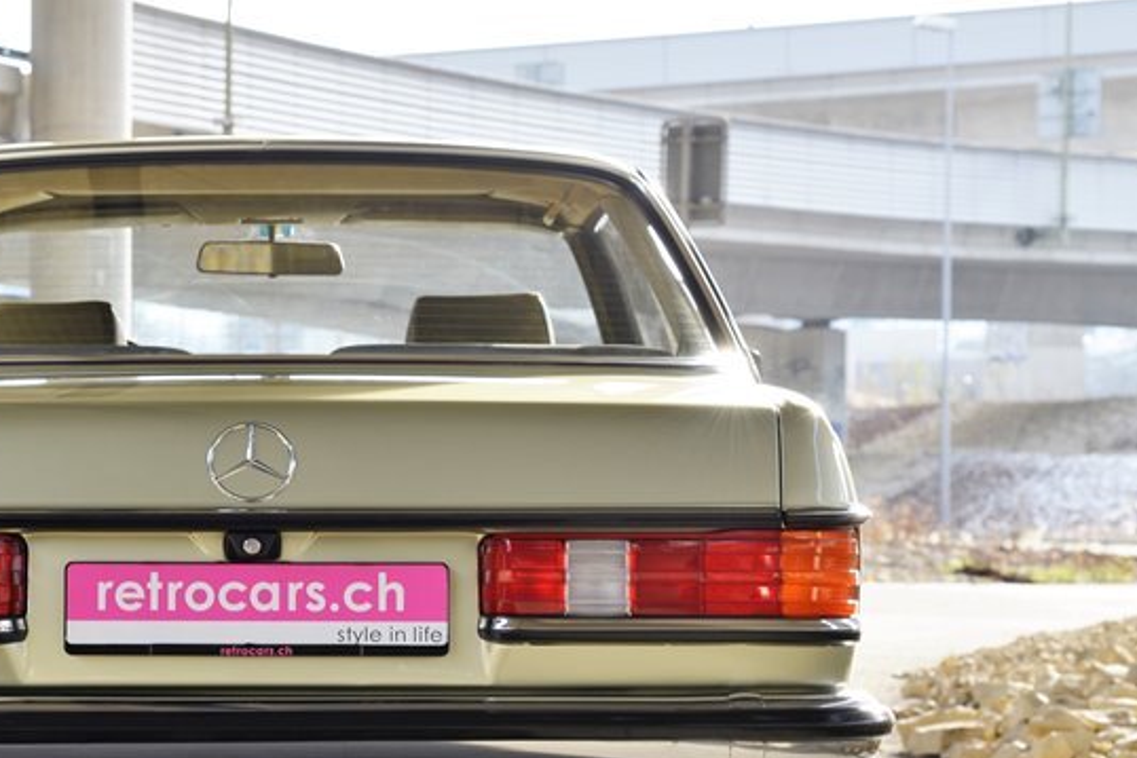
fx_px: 4391
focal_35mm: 139
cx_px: 238
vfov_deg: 9.9
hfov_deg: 14.7
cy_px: 454
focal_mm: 78
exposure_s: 1/80
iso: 200
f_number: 8
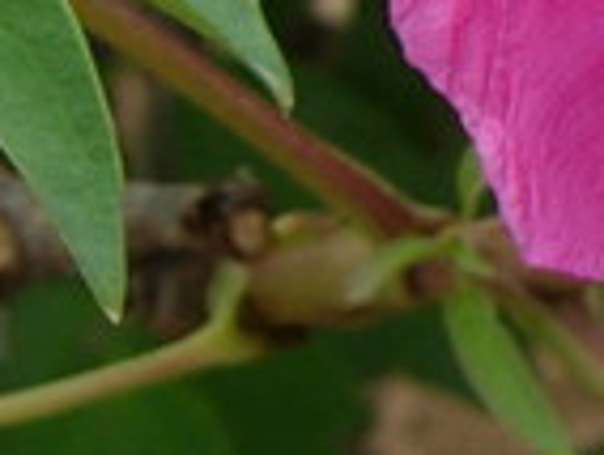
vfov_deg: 5.7
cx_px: 1353
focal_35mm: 259
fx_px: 4527
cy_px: -68
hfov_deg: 7.2
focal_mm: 7.5
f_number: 3.4
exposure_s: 1/128
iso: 50
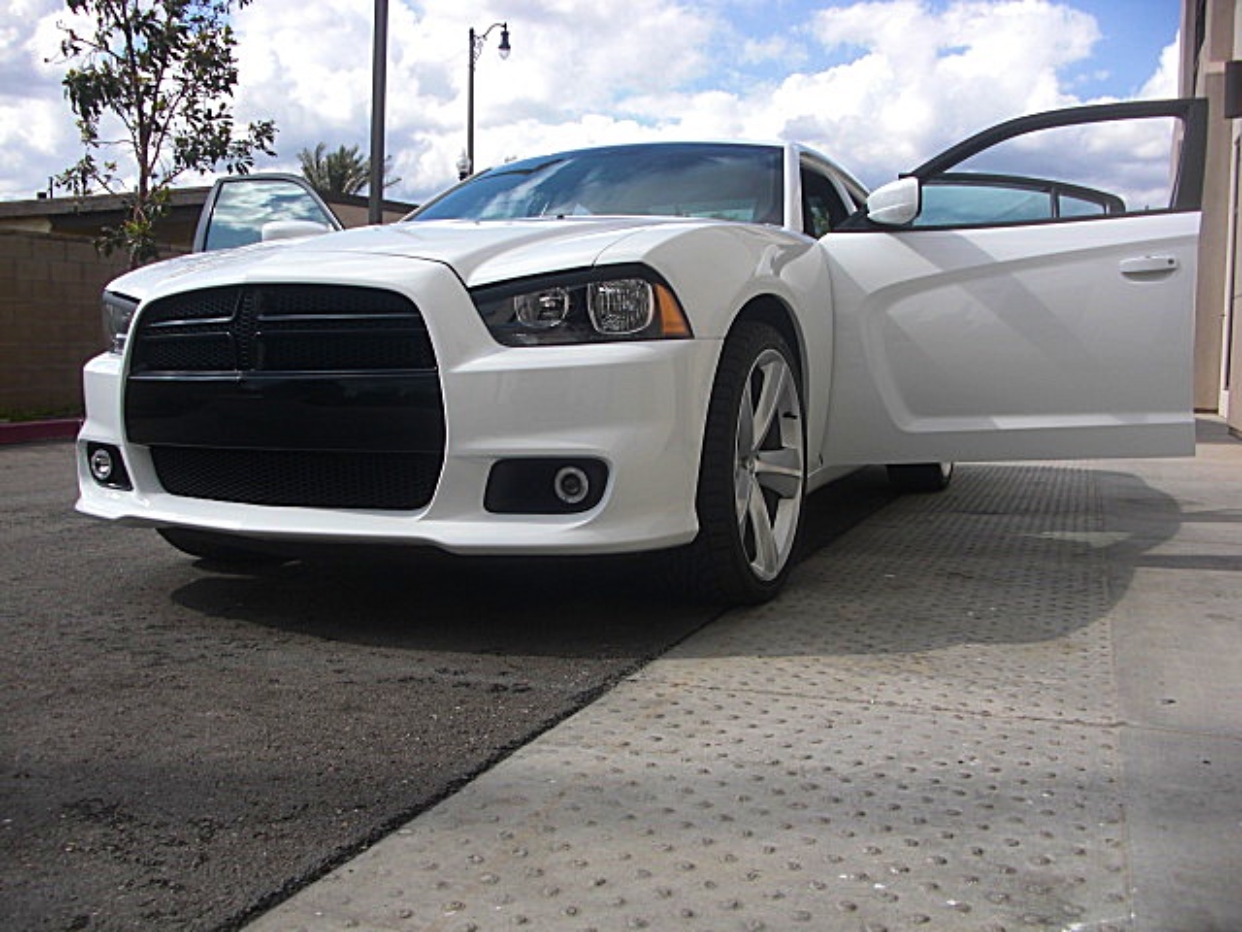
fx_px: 1292
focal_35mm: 36
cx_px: 621
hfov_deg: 51.4
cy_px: 466
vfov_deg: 39.7
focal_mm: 6.3
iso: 50
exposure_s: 1/125
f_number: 7.9
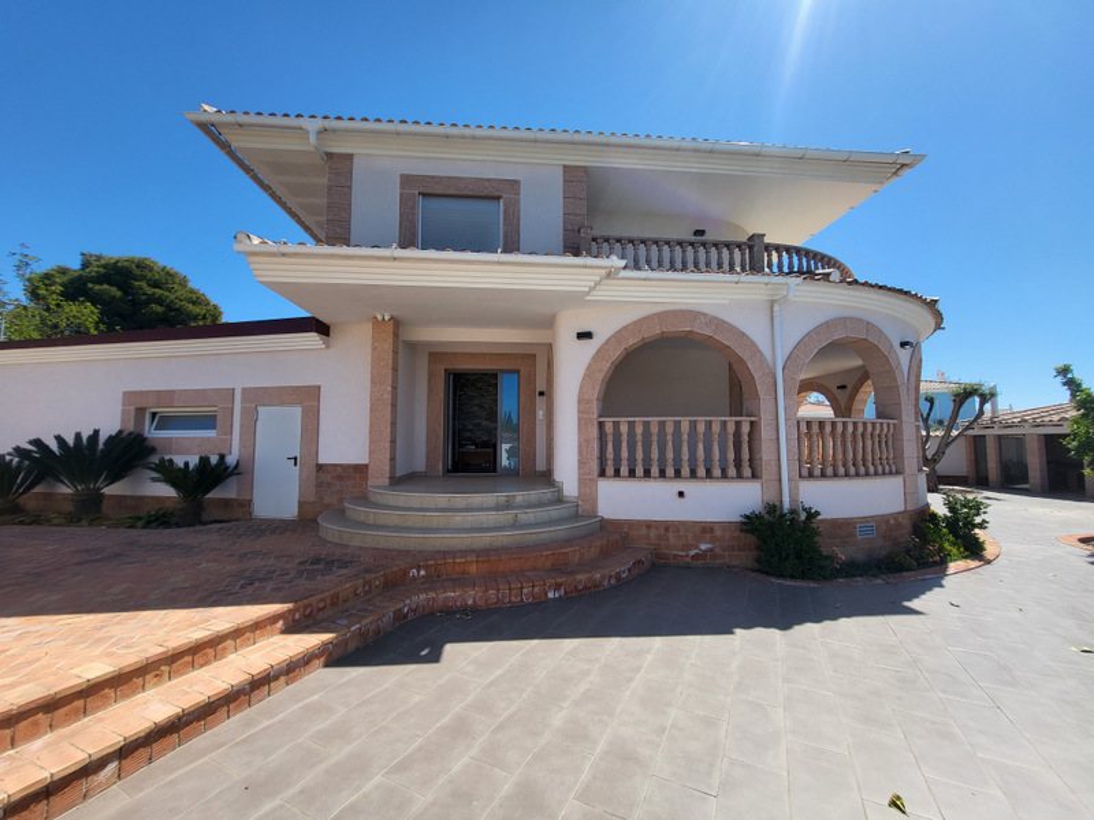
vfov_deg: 89.9
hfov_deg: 106.2
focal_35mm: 13
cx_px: 547
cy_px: 410
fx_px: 411
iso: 32
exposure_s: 1/944
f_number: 2.2
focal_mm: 1.74
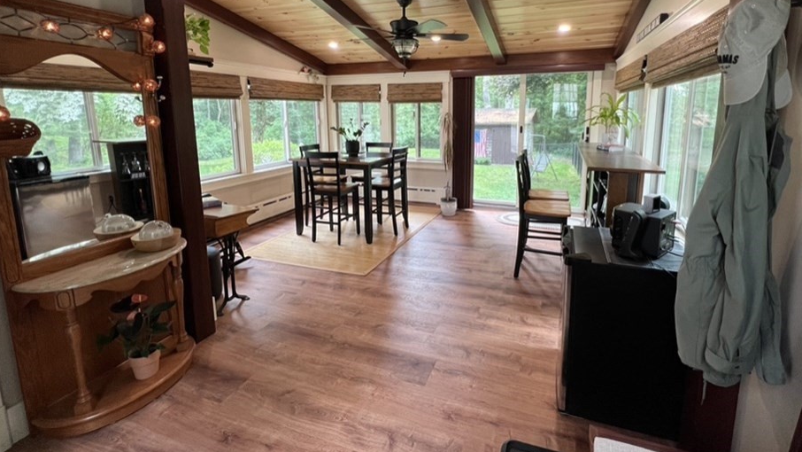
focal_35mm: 16
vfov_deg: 65.9
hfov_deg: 99.1
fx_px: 340
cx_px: 433
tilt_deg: -9.1
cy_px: 165
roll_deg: -0.1
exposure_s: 1/120
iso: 250
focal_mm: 1.57
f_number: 1.8
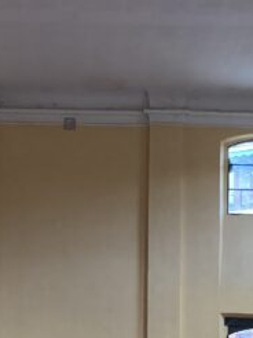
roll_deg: -1.2
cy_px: 330
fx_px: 1139
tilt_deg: +5.3
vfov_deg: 16.5
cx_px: 62
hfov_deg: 12.6
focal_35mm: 117
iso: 100
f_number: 1.8
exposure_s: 1/60
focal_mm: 3.99
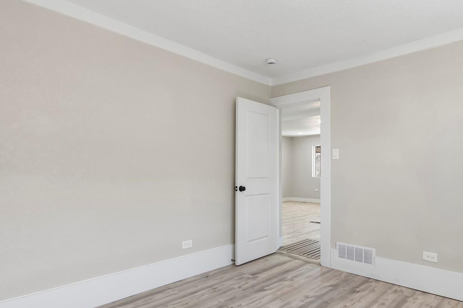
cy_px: 174
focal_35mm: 22
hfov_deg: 78.0
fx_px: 283
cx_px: 269
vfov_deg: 57.0
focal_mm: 16
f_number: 8
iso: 500
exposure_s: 1/3.33
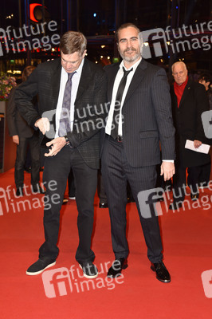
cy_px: 160
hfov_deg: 25.9
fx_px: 460
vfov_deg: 38.2
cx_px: 106
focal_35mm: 52
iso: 500
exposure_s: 1/80
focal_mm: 52
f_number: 5.6
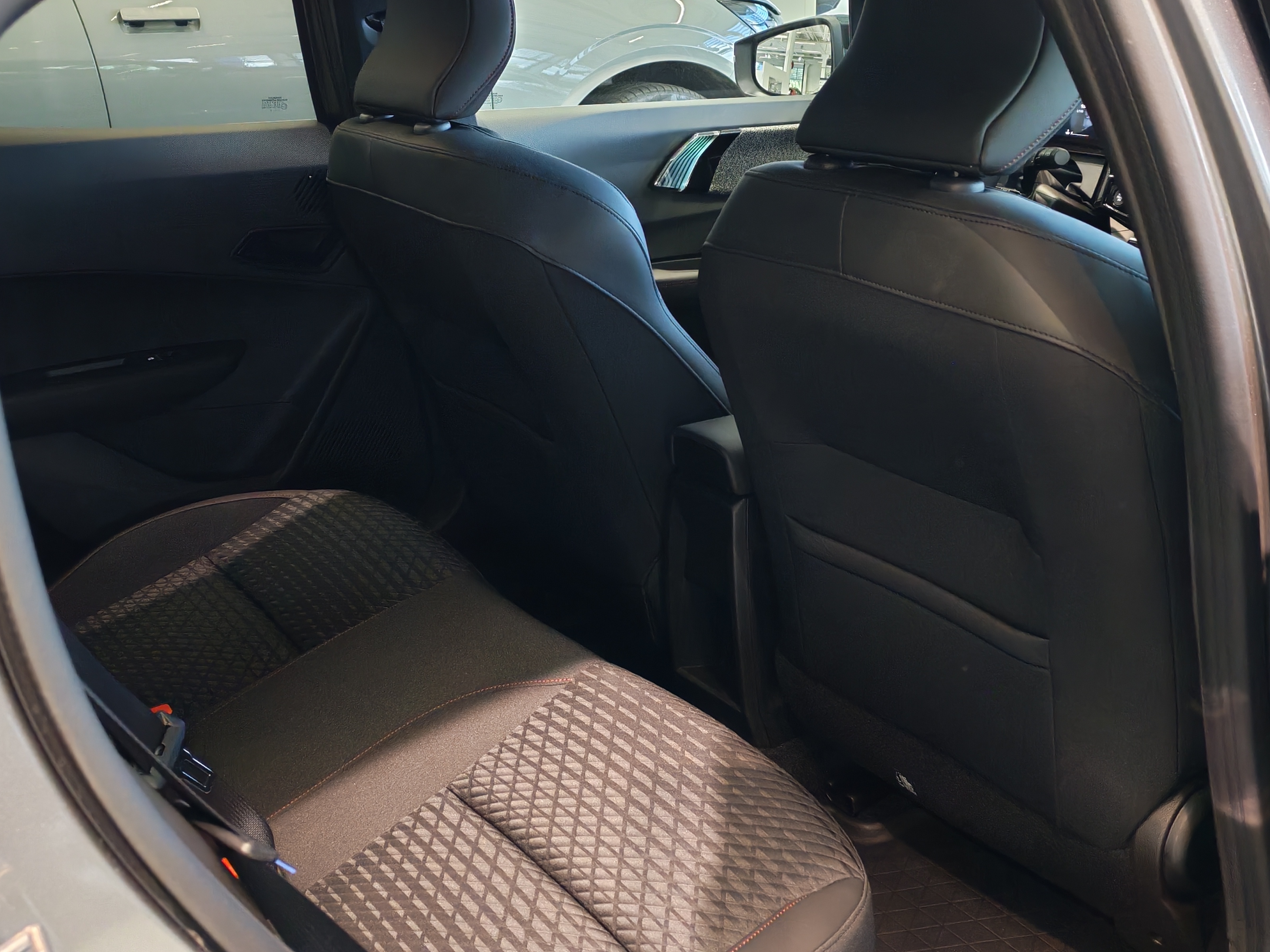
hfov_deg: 44.8
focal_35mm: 42
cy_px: 412
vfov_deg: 34.3
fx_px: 1541
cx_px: 635
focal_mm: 6.12
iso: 640
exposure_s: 1/100
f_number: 1.9
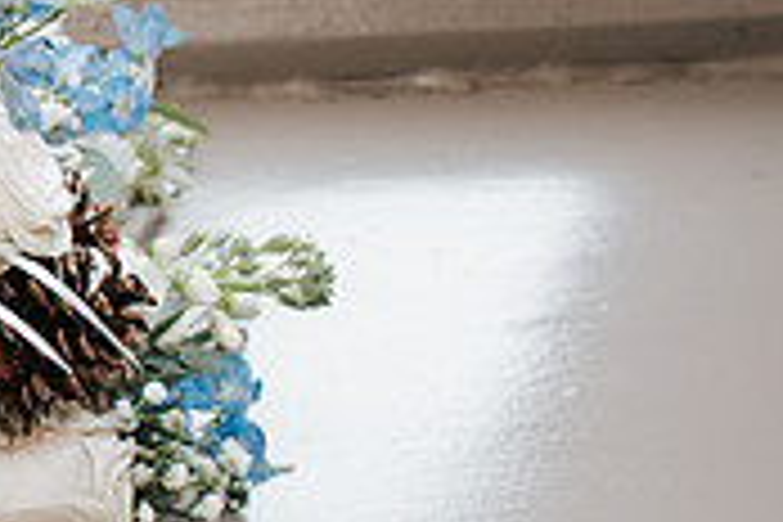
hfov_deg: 14.2
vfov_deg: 10.2
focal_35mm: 135
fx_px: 2936
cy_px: 173
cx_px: -400
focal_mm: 35
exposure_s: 1/200
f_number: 3.5
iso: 560
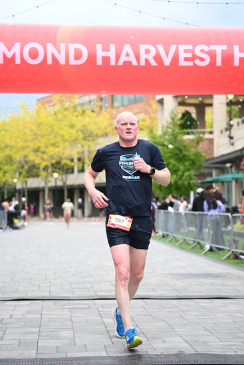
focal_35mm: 76
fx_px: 772
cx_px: 122
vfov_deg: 26.6
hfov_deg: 18.0
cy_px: 182
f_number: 2.8
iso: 800
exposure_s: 1/2000
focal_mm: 76
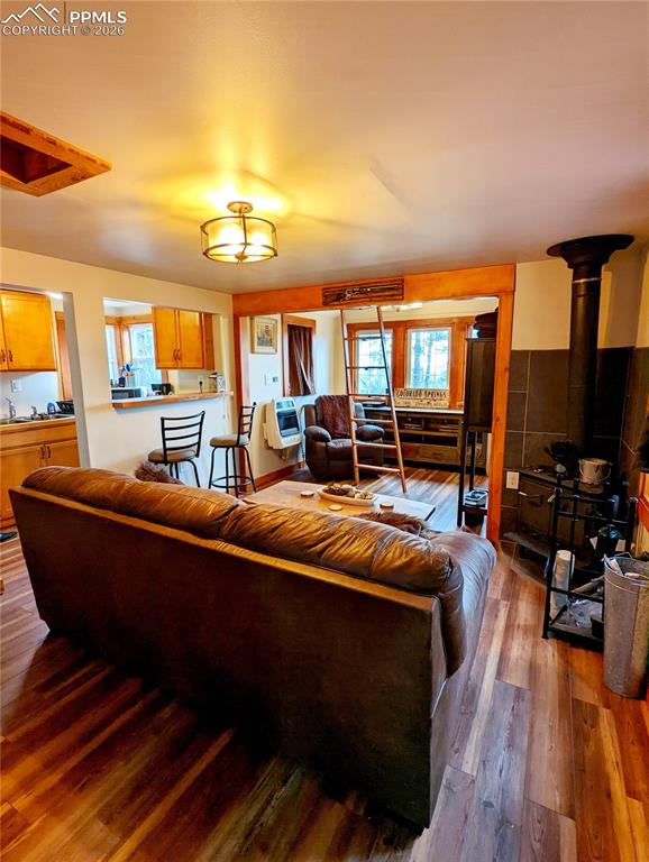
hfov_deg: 78.2
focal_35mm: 16
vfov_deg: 94.4
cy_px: 431
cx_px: 324
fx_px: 399
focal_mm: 2.35
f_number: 2.2
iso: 59
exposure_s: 1/30
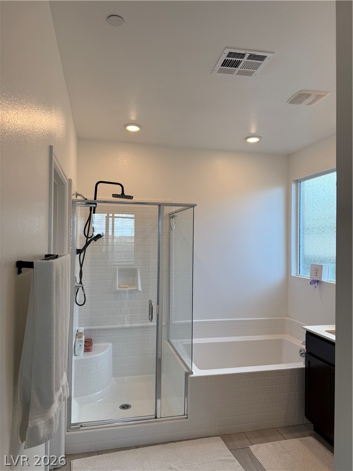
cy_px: 236
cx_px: 176
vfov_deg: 71.6
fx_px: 326
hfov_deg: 56.8
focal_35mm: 24
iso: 100
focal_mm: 6.76
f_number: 1.78
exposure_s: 1/319
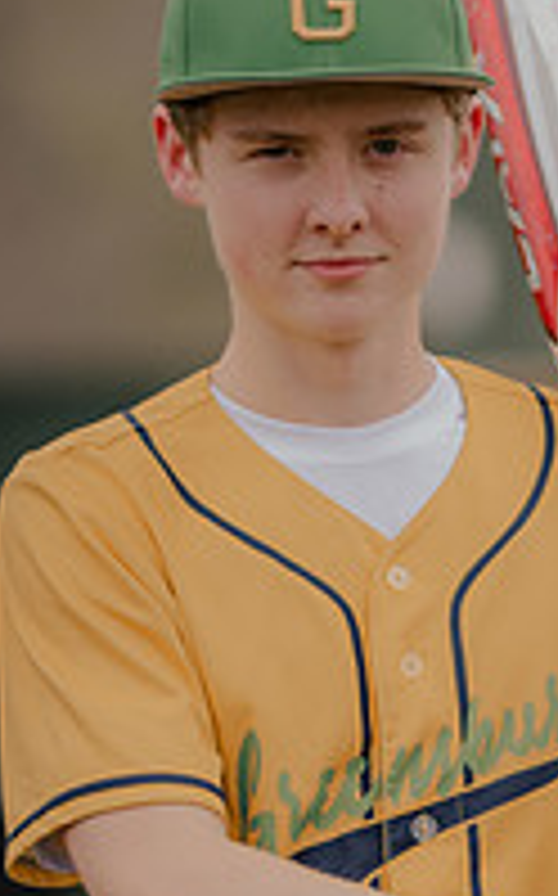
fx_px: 7145
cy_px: 527
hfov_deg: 4.5
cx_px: 392
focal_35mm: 293
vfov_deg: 7.2
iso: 125
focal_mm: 85
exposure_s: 1/1250
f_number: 1.4
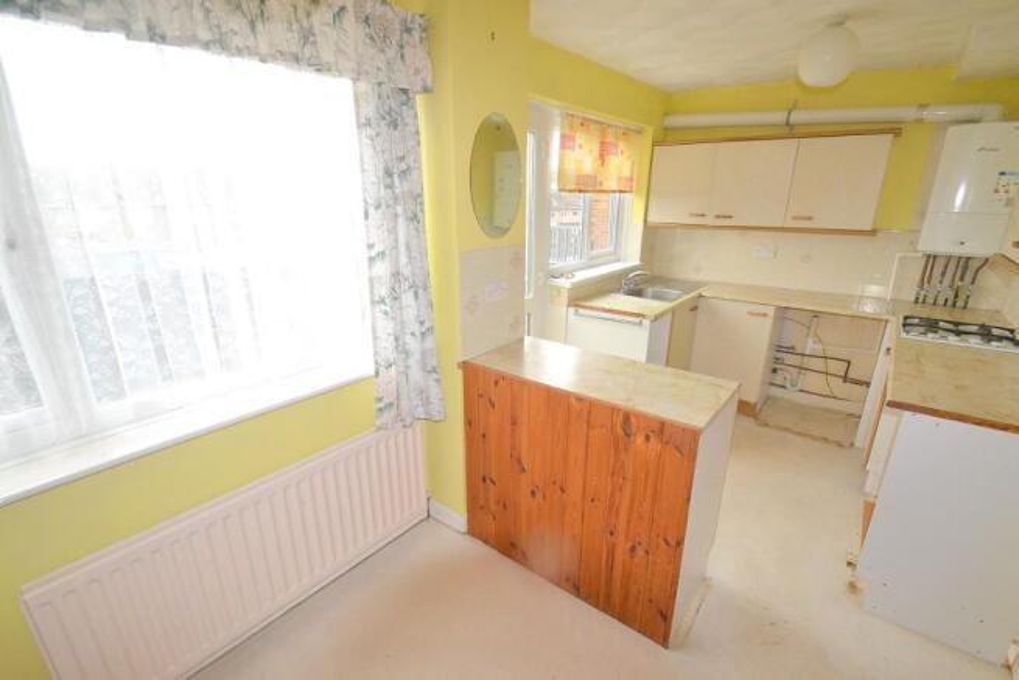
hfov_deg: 100.4
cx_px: 510
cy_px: 340
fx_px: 425
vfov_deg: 77.4
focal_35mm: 15
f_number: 7.1
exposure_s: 1/200
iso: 1600
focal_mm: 10
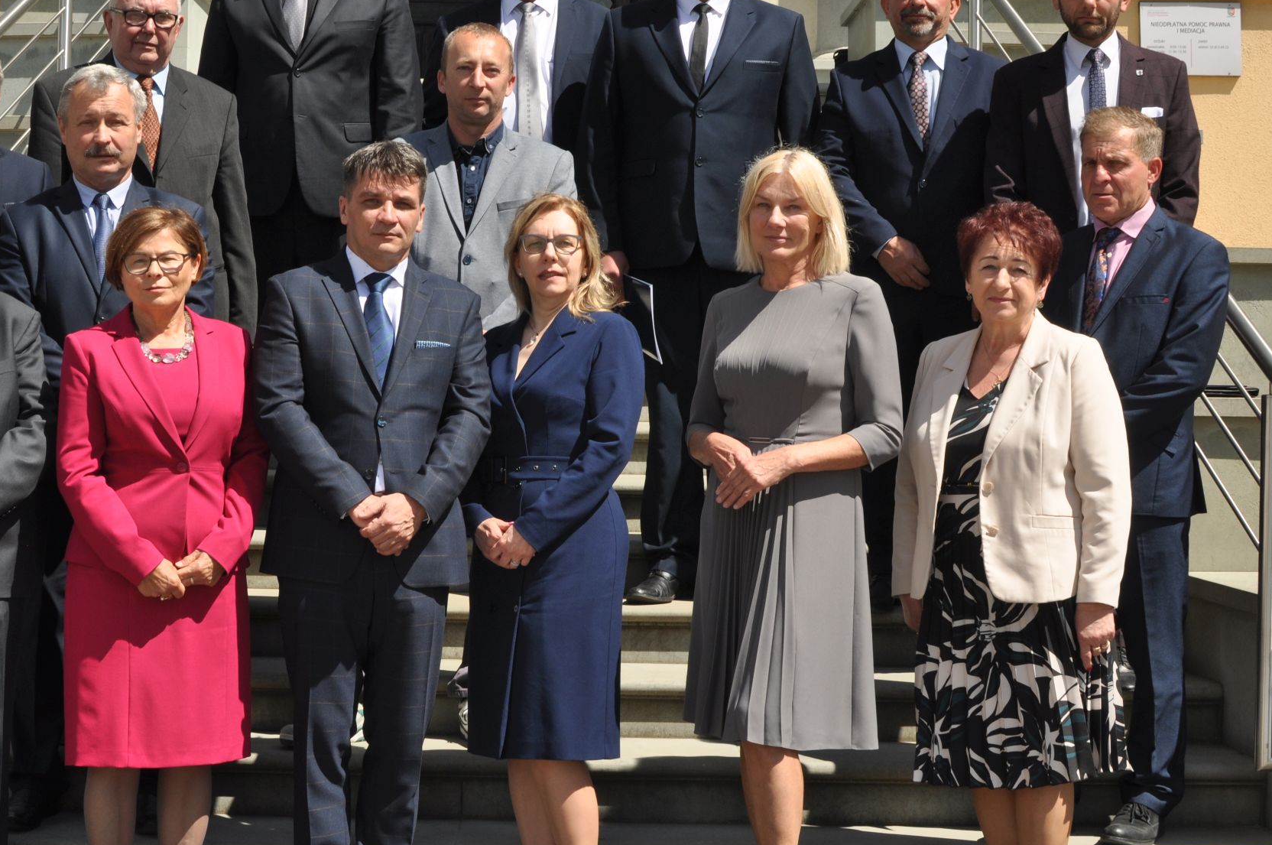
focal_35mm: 68
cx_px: 512
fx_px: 2387
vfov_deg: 20.1
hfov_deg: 29.8
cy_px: 356
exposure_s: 1/200
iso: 200
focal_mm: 35
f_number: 5.6
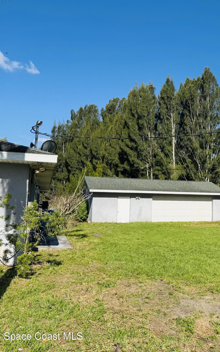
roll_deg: +1.5
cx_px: 206
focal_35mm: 34
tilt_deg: +3.3
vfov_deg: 56.7
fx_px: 326
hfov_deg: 34.7
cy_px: 176
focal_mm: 6.76
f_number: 1.78
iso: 80
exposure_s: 1/4608
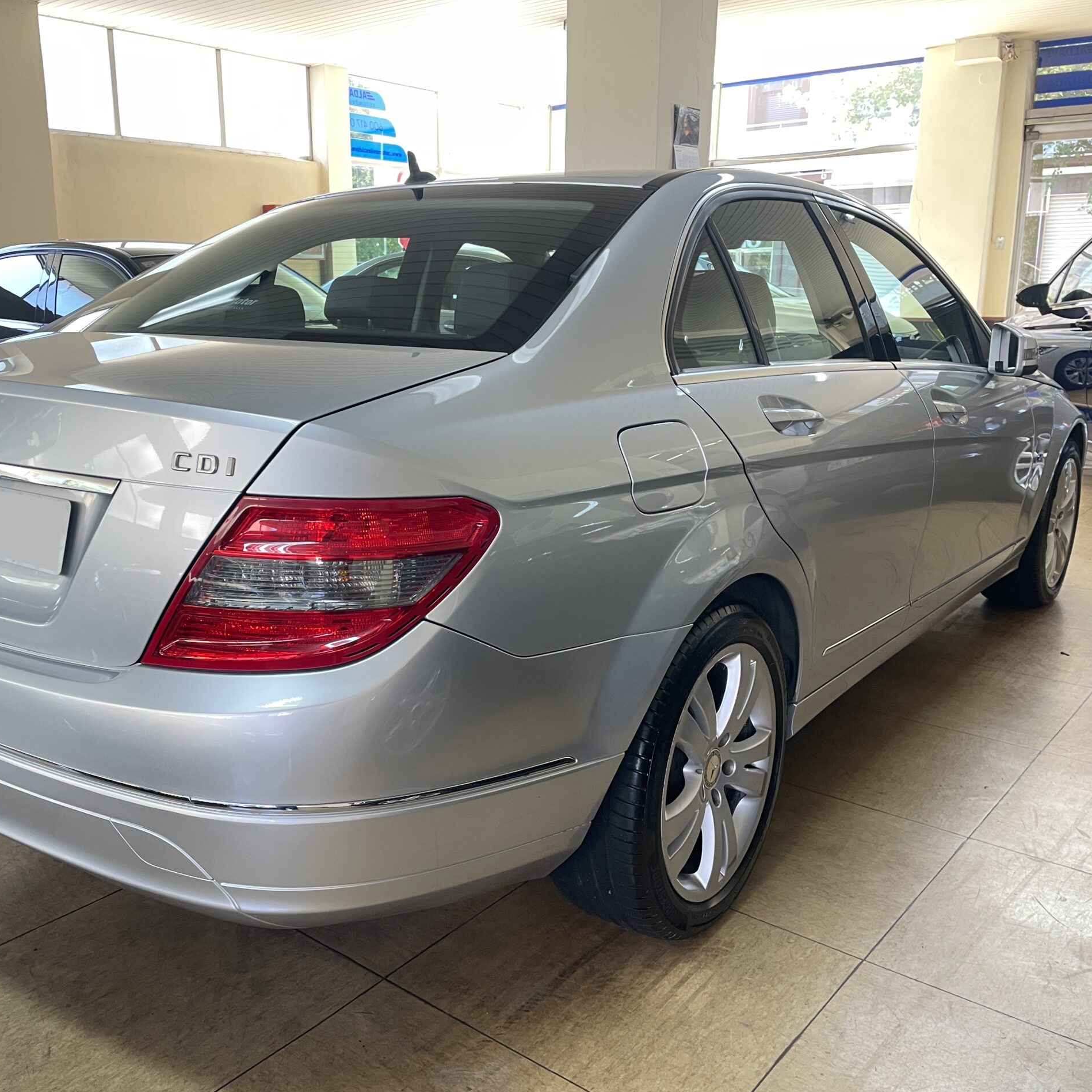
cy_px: 551
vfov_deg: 52.5
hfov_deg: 52.0
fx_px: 1106
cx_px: 417
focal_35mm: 31
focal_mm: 4.2
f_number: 1.6
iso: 100
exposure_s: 1/50
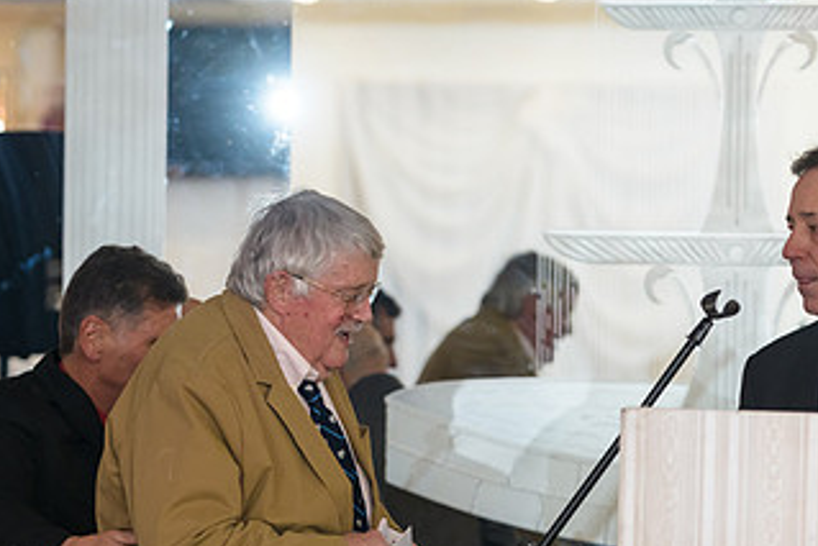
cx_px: 292
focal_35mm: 200
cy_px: 422
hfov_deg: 10.3
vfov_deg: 6.9
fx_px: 4546
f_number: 3.2
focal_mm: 110
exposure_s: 1/125
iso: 1000
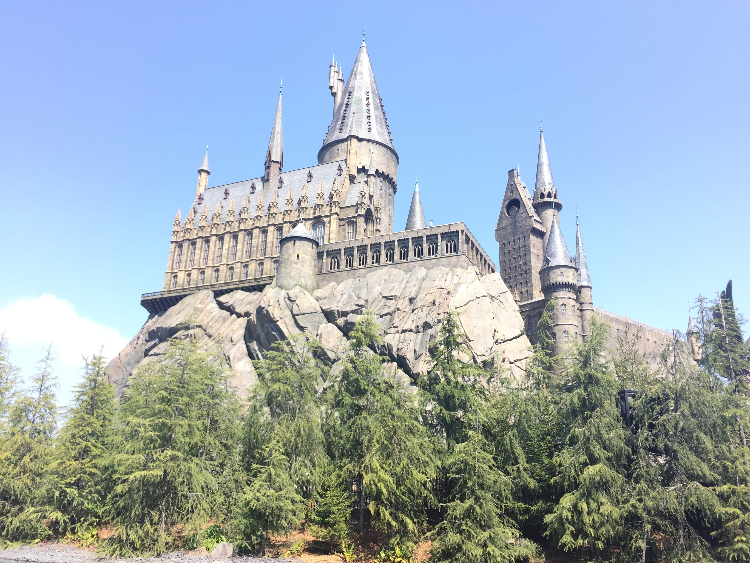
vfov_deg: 48.2
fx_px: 628
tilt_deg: +19.9
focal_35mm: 29
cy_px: 282
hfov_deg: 61.7
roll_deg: -2.0
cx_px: 375
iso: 32
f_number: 2.2
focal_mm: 4.15
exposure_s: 1/565
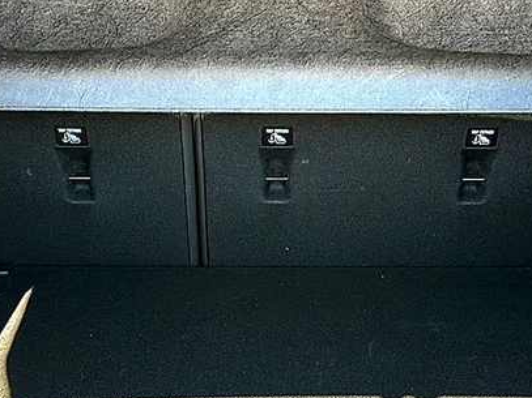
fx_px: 845
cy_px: 213
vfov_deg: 26.5
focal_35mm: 55
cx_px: 297
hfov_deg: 34.9
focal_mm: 6.86
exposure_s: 1/200
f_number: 1.78
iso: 125
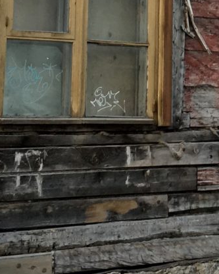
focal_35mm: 136
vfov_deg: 13.8
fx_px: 1101
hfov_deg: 11.0
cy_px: -51
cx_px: 308
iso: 40
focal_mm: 4.15
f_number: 2.2
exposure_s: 1/100
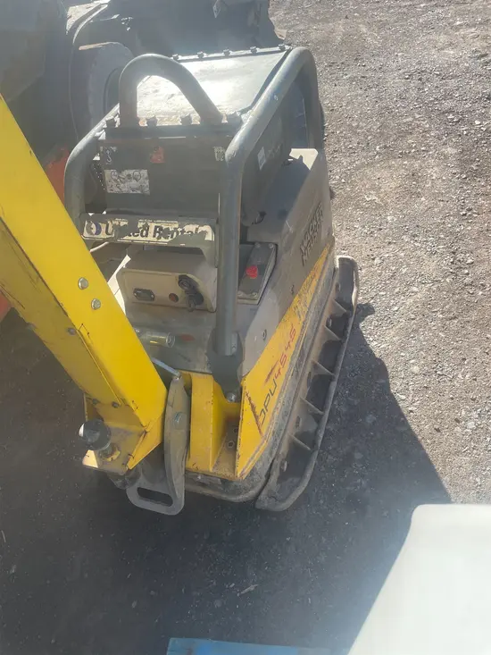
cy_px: 328
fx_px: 492
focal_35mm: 26
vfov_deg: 67.3
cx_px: 246
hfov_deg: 53.1
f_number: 1.6
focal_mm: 4.2
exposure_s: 1/1195
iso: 32
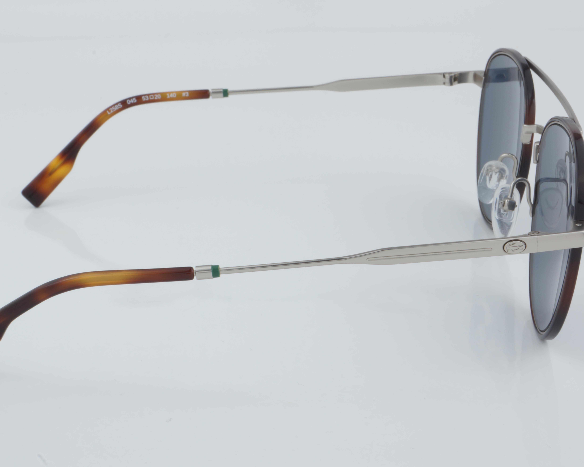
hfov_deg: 22.5
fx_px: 1469
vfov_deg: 18.1
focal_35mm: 85
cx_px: 265
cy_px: 232
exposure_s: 1/4
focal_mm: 50
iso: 100
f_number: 32
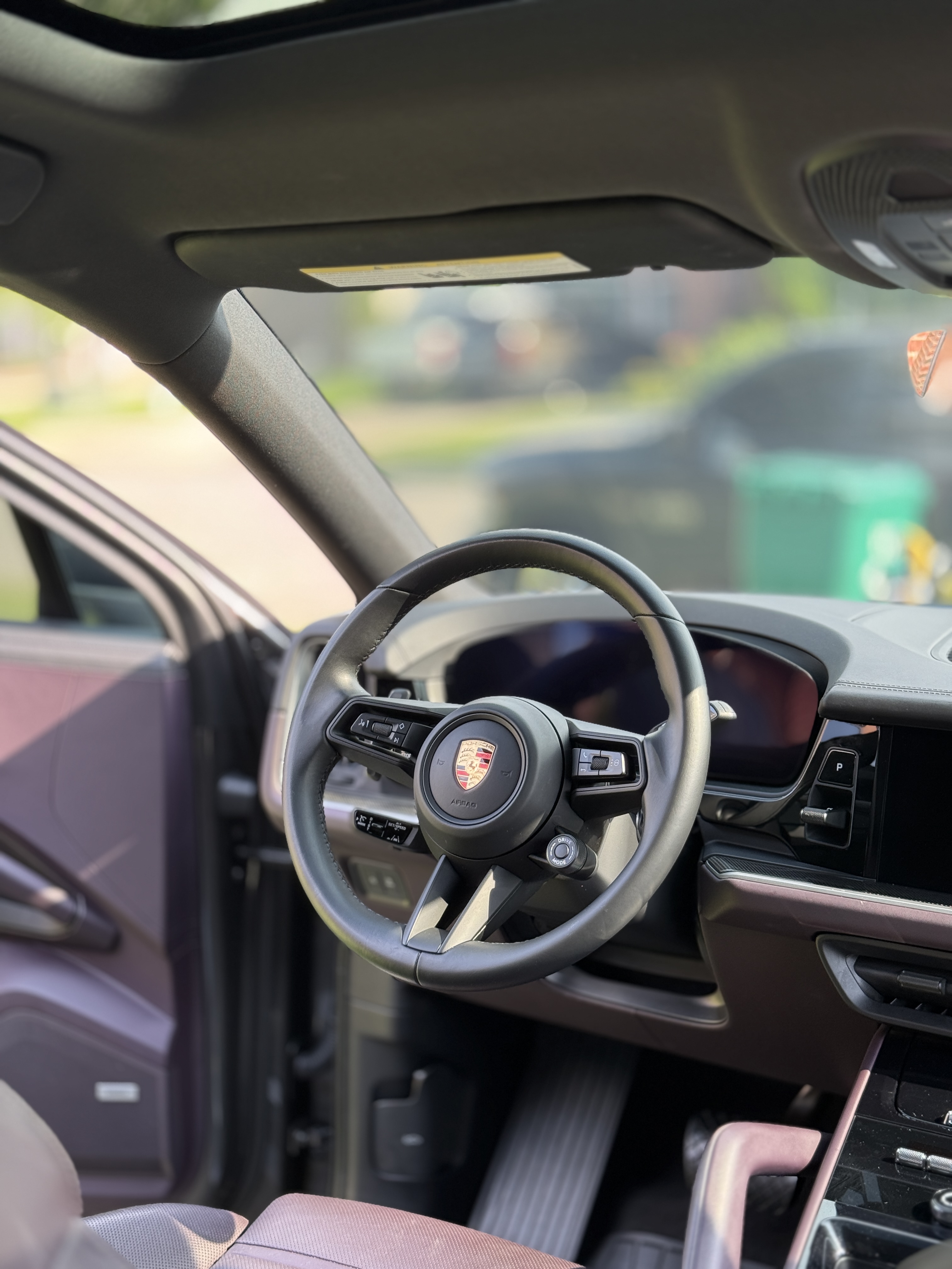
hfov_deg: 30.3
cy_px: 634
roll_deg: +1.3
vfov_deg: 39.7
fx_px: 1760
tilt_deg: -8.7
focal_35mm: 48
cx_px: 476
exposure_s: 1/134
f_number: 1.78
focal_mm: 6.76
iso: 50
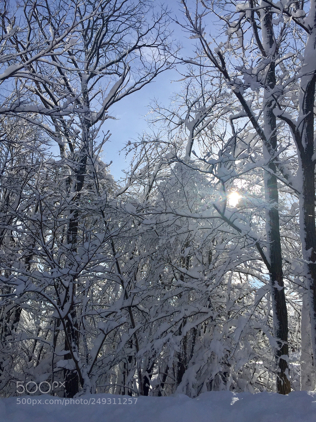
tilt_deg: +22.8
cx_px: 158
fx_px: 353
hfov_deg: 48.2
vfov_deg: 61.7
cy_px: 211
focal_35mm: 29
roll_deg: +0.8
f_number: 2.2
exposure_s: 1/4405
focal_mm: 4.15
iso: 32
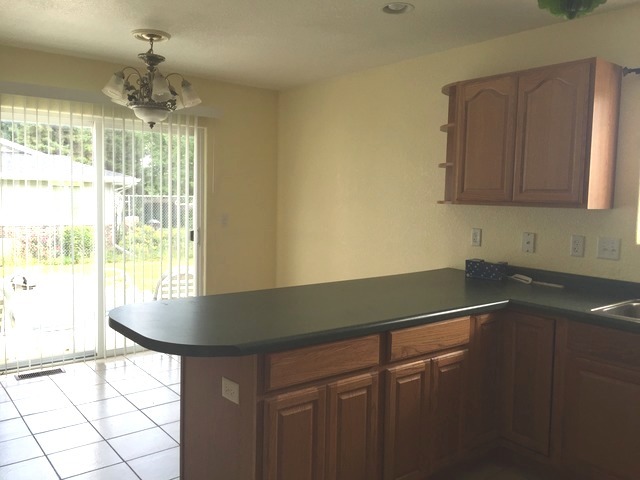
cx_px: 320
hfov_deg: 61.7
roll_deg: -1.7
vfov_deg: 48.2
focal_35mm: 29
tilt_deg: -4.8
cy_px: 240
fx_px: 536
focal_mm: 4.15
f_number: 2.2
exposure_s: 1/120
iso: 50
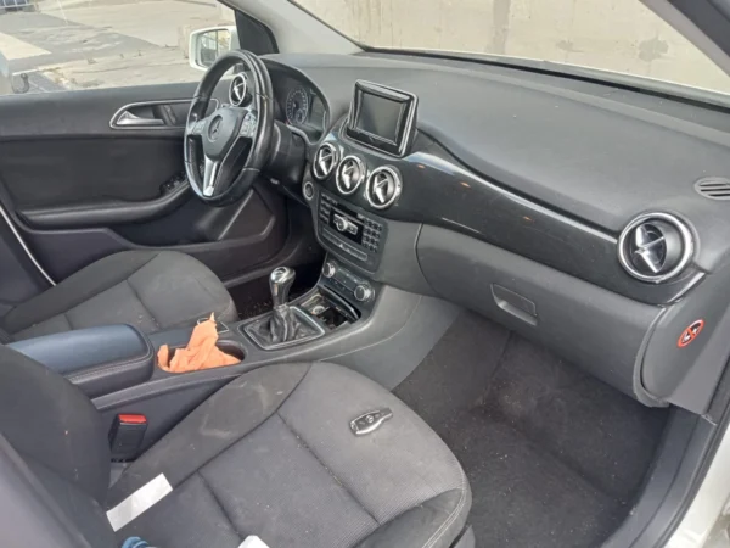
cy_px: 274
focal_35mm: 28
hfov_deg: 63.4
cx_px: 365
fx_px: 590
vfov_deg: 49.7
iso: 112
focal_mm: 3.46
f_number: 2.2
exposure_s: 1/50
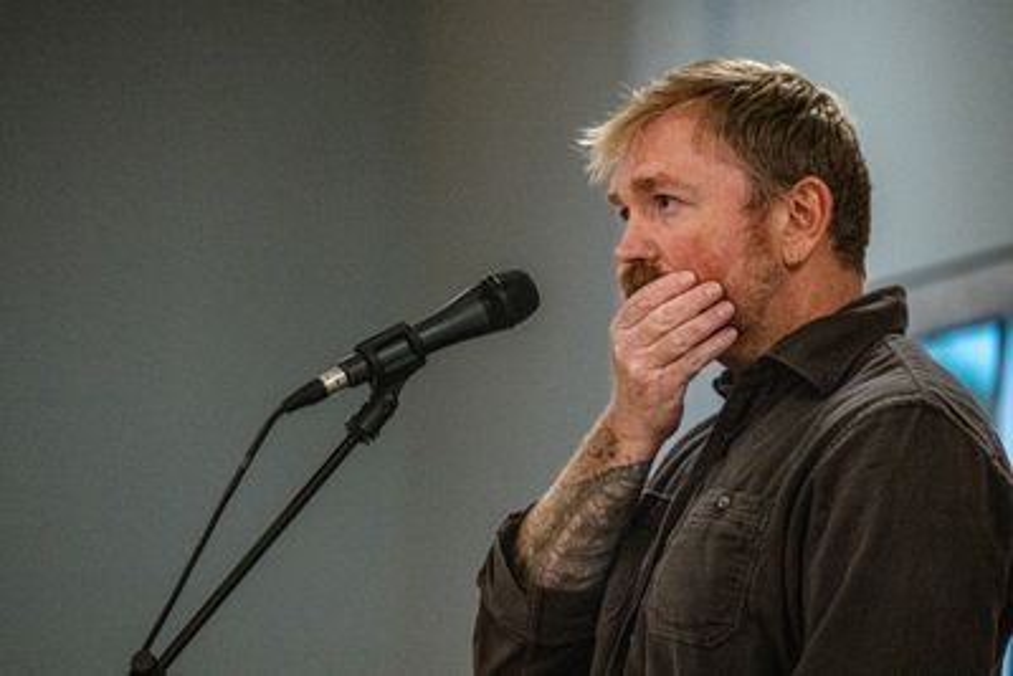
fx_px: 9289
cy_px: 338
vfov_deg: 4.2
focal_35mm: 330
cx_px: 506
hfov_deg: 6.2
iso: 6400
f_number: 8
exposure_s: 1/320
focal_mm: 330
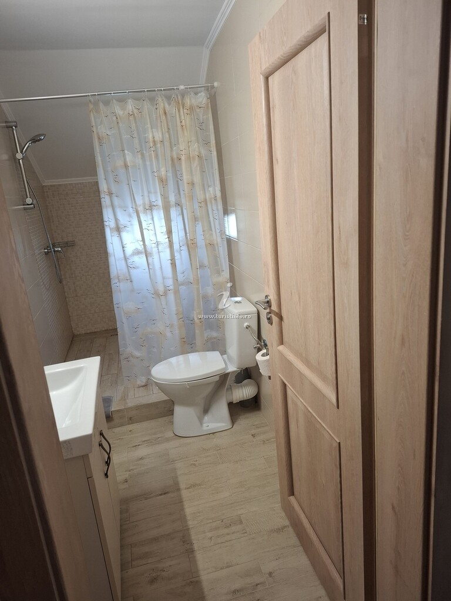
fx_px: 400
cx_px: 226
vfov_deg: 73.9
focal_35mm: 23
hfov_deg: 58.9
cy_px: 300
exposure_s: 1/50
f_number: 1.8
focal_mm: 5.54
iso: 250
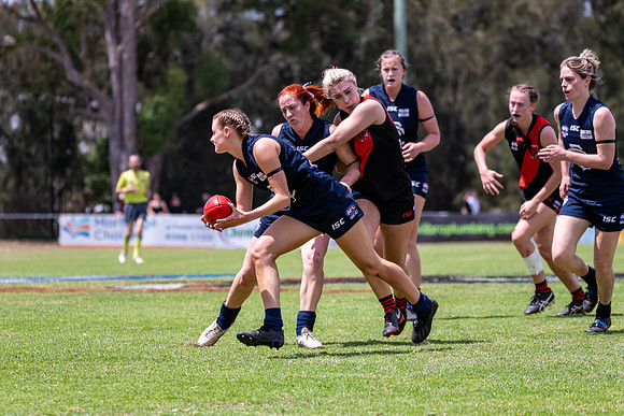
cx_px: 283
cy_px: 215
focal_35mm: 267
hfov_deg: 7.7
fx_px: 4625
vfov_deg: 5.2
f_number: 6.3
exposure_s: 1/2500
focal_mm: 240
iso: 800
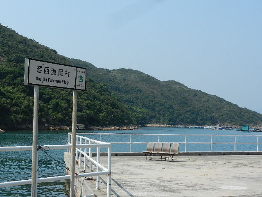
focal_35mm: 60
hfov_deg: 32.2
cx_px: 131
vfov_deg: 24.4
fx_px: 454
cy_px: 98
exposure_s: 1/1250
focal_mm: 10.9
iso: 160
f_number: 4.5
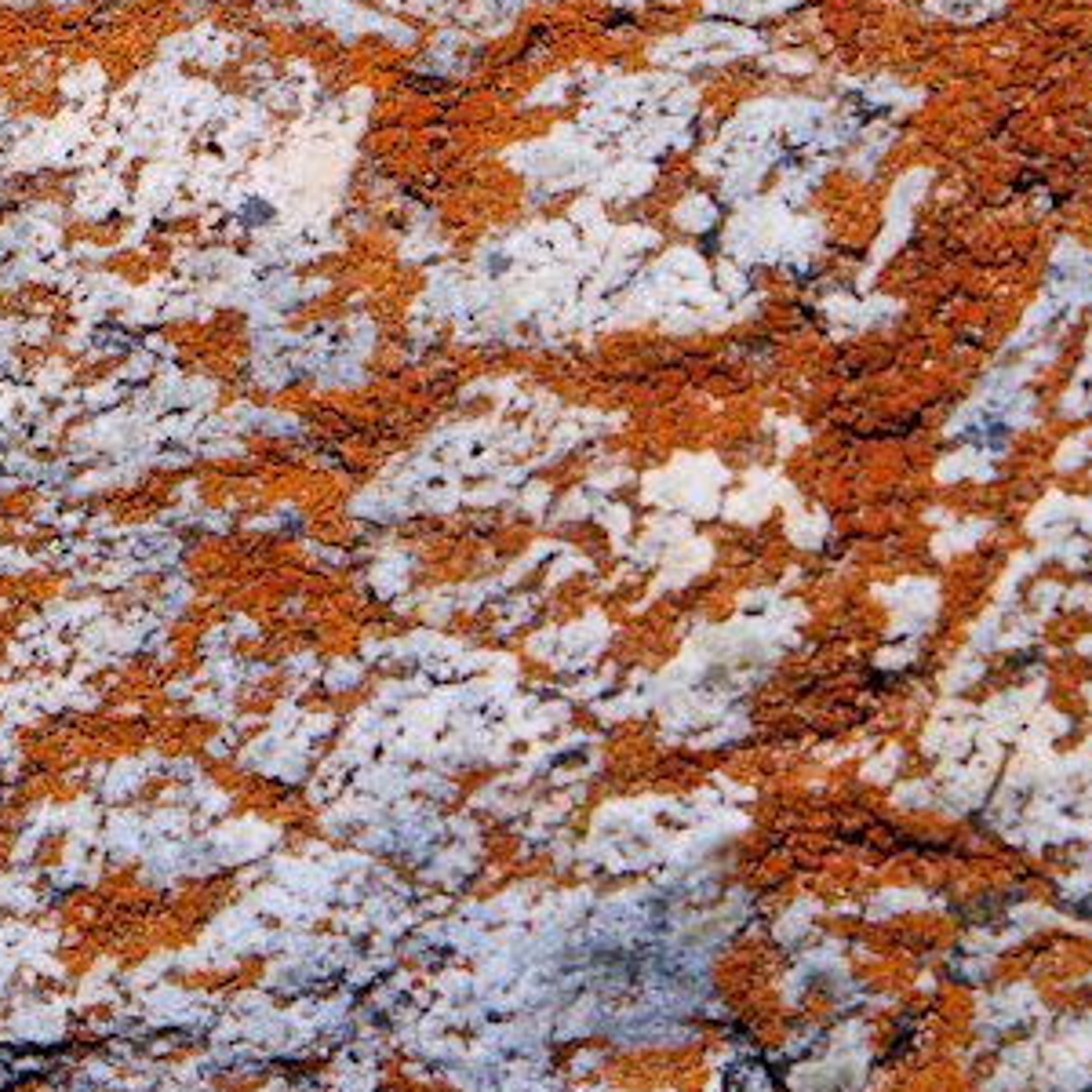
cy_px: -619
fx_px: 12884
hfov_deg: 4.8
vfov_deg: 4.8
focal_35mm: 361
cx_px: 149
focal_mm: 85
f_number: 8
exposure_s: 1/500
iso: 100
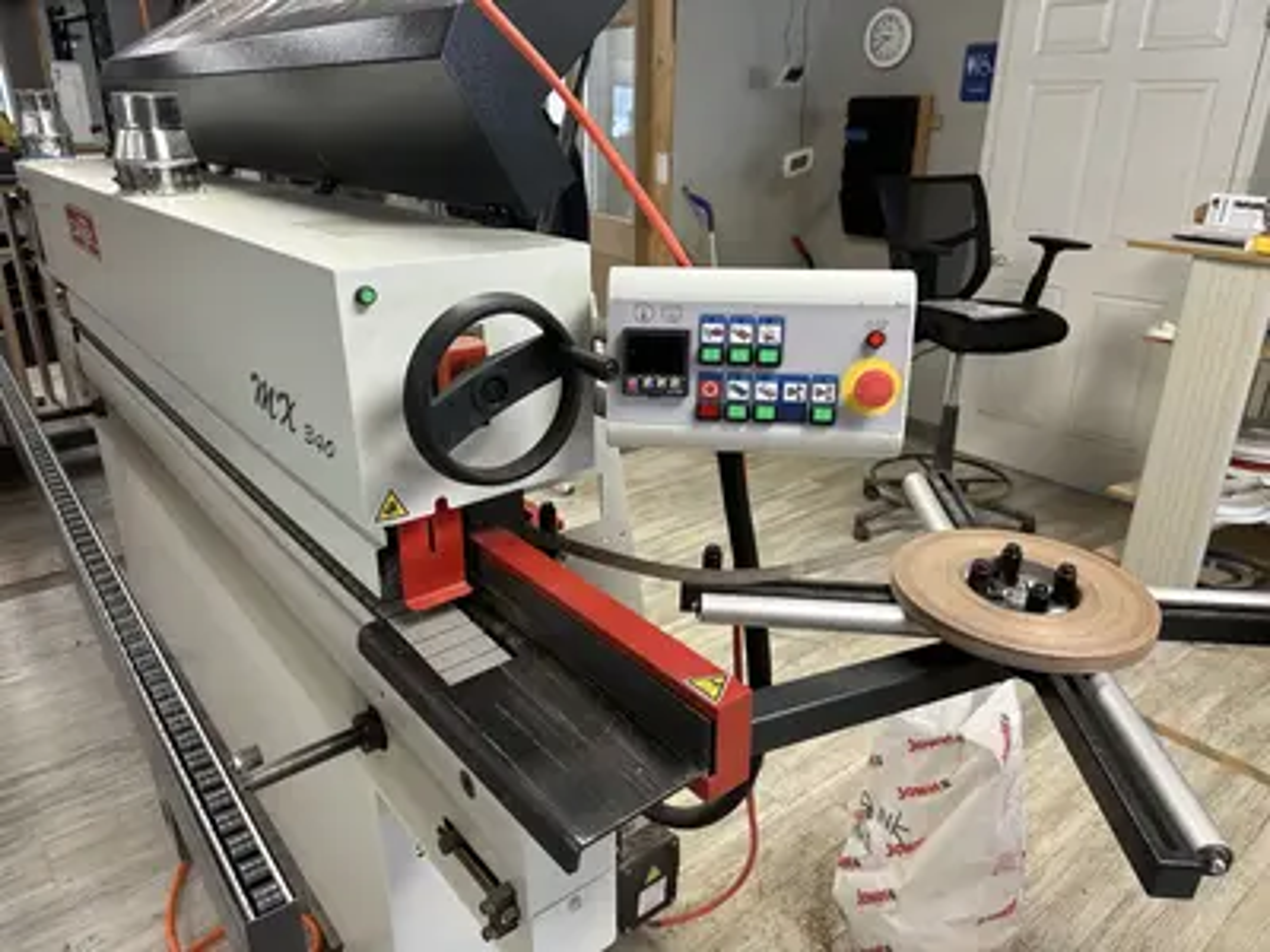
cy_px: 476
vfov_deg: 56.8
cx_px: 635
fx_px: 881
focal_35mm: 24
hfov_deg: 71.6
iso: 125
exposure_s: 1/60
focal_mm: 6.9
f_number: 1.8
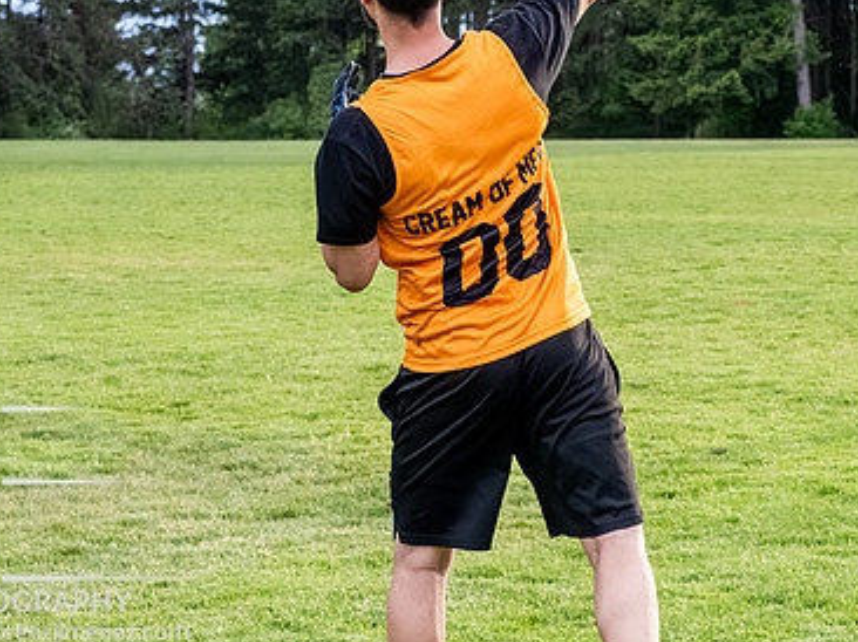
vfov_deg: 11.2
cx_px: 551
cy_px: 151
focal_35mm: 132
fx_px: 3270
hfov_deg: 14.9
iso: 2500
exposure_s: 1/1250
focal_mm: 40
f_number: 4.5
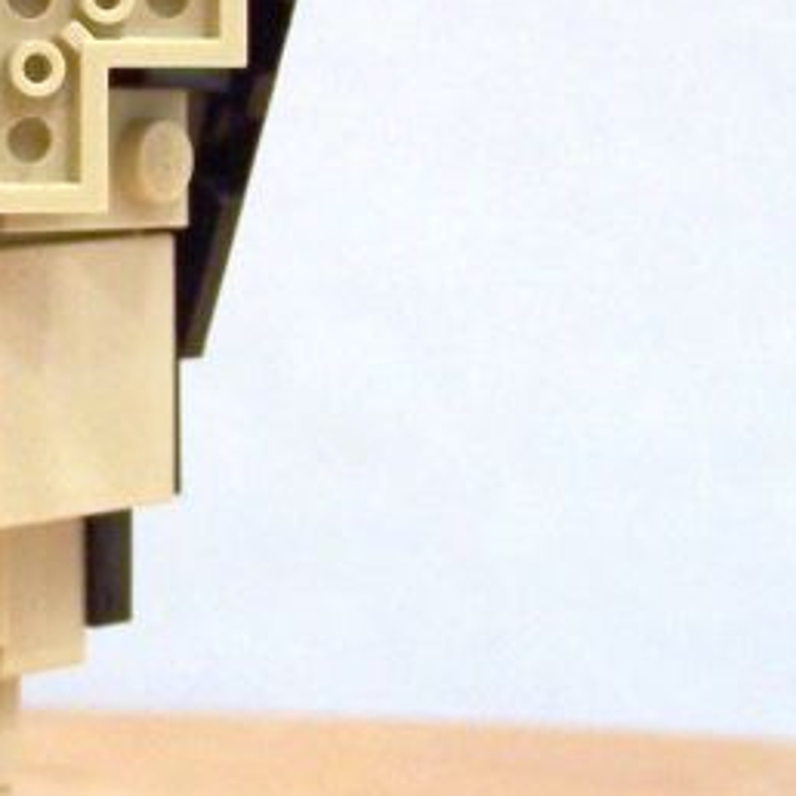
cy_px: 117
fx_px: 4657
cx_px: -176
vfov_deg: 9.7
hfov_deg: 9.6
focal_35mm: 179
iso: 80
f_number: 3
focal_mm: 8.5
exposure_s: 1/4
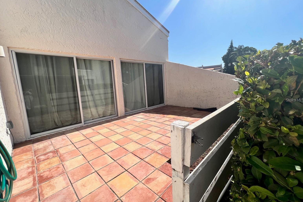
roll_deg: +3.5
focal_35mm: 14
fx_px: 118
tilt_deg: -7.5
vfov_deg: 81.2
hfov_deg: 104.2
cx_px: 148
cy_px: 100
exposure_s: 1/2538
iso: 32
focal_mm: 1.57
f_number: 1.8
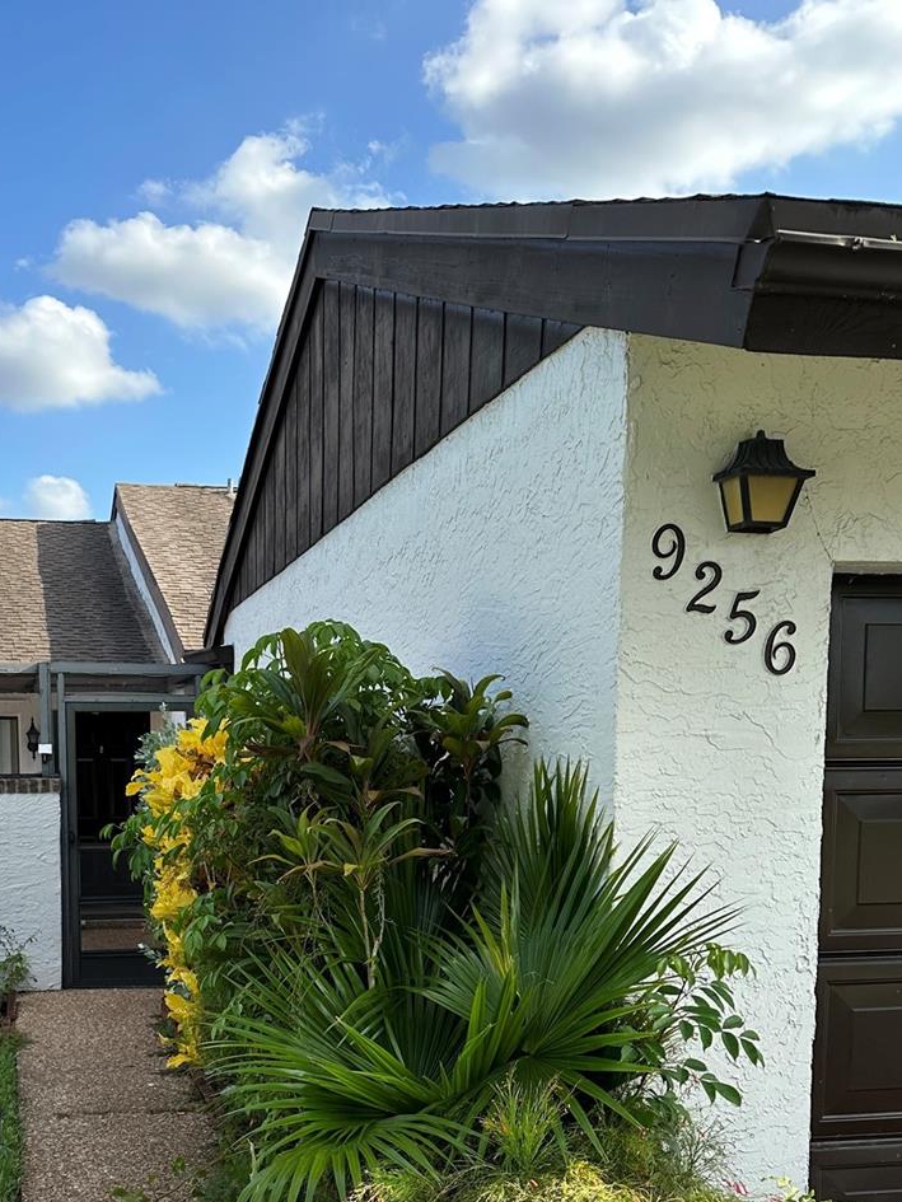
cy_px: 916
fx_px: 1355
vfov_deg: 46.0
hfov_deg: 36.0
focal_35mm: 39
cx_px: 225
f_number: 1.78
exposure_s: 1/1751
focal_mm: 6.86
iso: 80
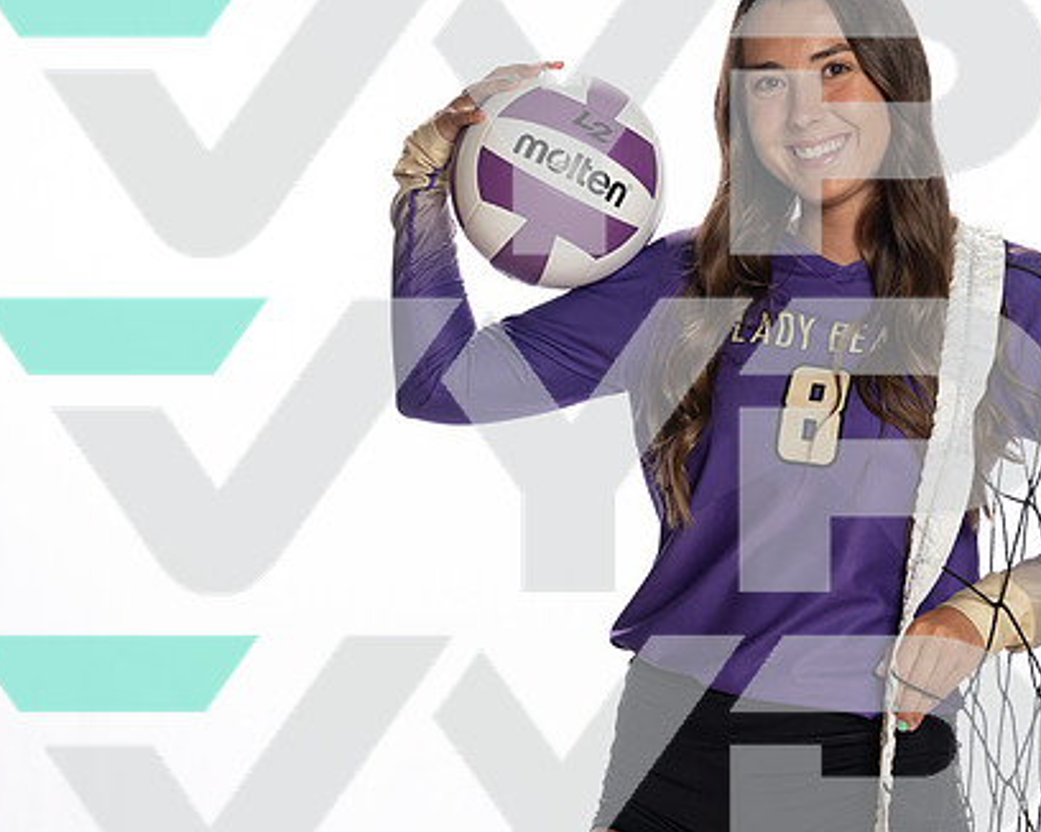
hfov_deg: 18.9
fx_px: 3110
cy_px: 447
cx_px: 685
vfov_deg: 15.2
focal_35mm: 101
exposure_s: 1/250
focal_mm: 65
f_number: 8
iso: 800
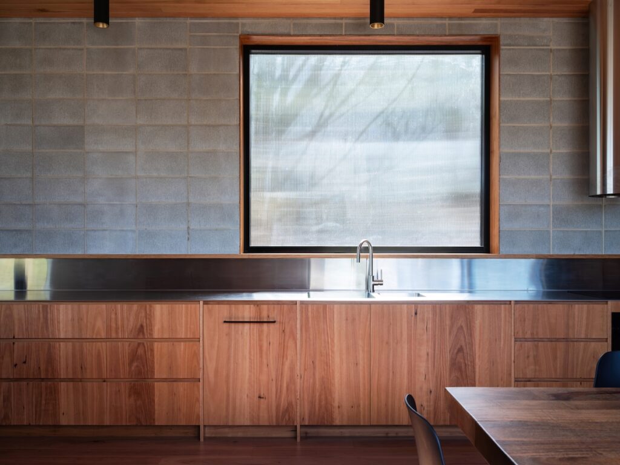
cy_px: 232
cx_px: 310
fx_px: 519
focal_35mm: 29
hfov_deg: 61.7
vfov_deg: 48.2
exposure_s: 1/30
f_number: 11
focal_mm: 36.9
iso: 100
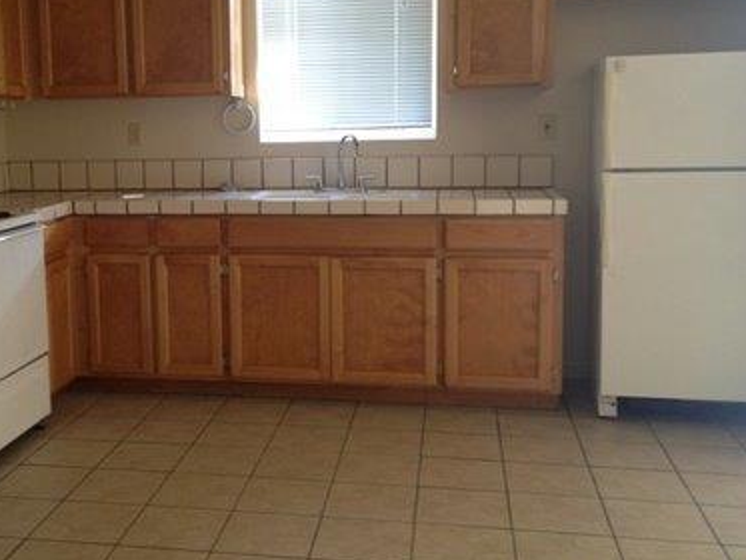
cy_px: 232
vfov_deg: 30.2
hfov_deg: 39.1
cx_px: 242
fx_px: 1035
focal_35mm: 48
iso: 80
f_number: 2.4
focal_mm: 4.28
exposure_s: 1/20
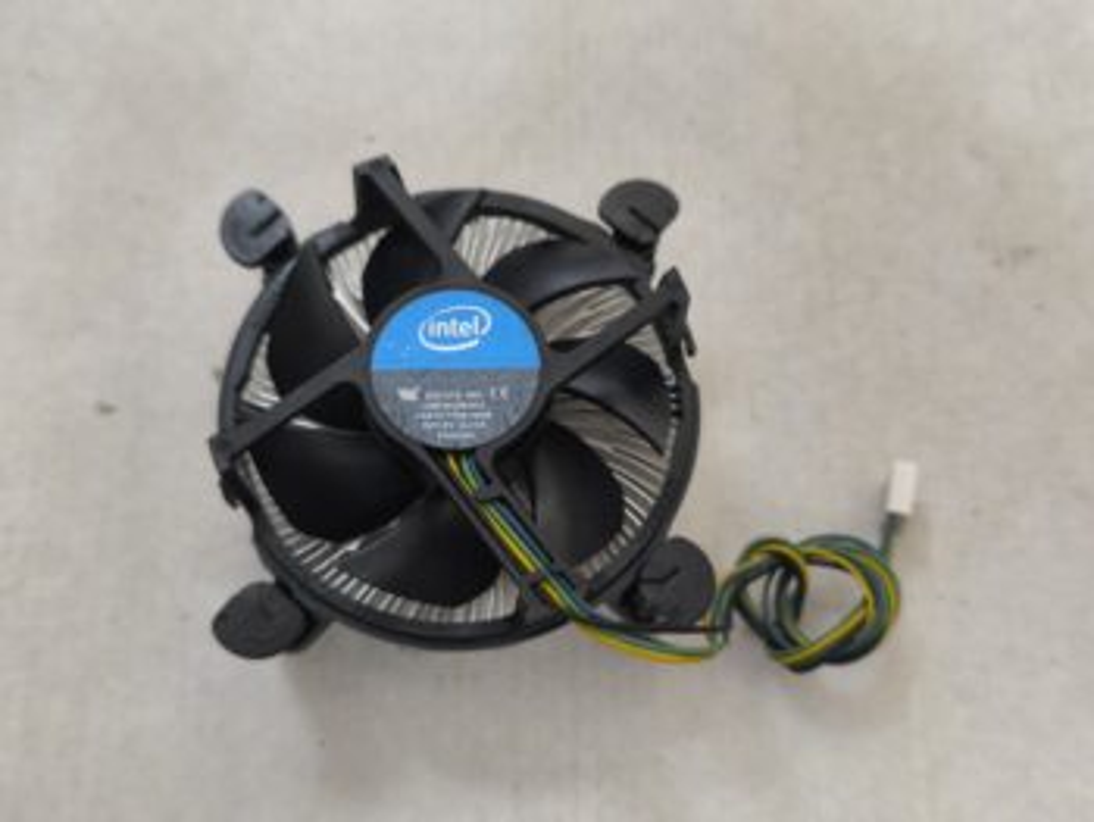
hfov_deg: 52.6
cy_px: 411
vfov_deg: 40.7
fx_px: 1107
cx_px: 547
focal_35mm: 35
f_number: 1.6
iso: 400
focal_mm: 6.57
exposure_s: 1/50
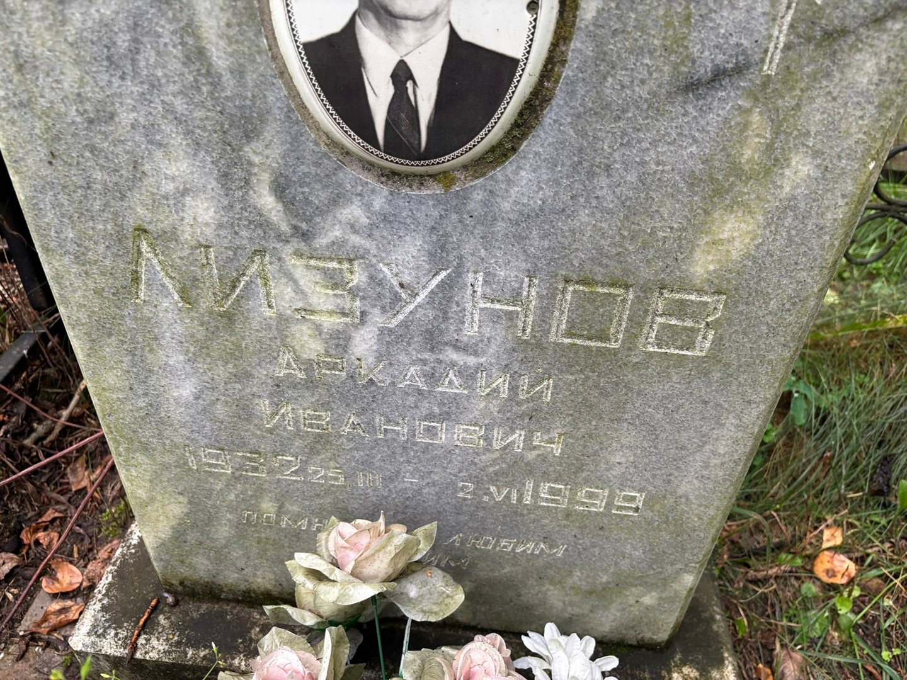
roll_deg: -0.2
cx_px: 454
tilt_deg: -38.3
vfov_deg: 53.1
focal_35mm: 26
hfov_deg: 67.3
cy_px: 340
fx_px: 681
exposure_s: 1/99
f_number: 1.6
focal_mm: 5.96
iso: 125
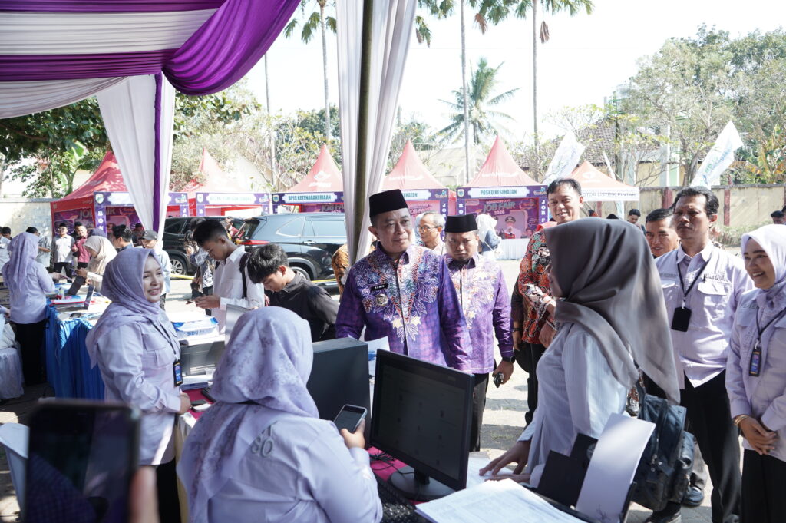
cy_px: 262
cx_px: 393
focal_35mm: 28
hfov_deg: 65.5
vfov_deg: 46.3
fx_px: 611
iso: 200
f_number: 5.6
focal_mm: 28
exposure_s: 1/160
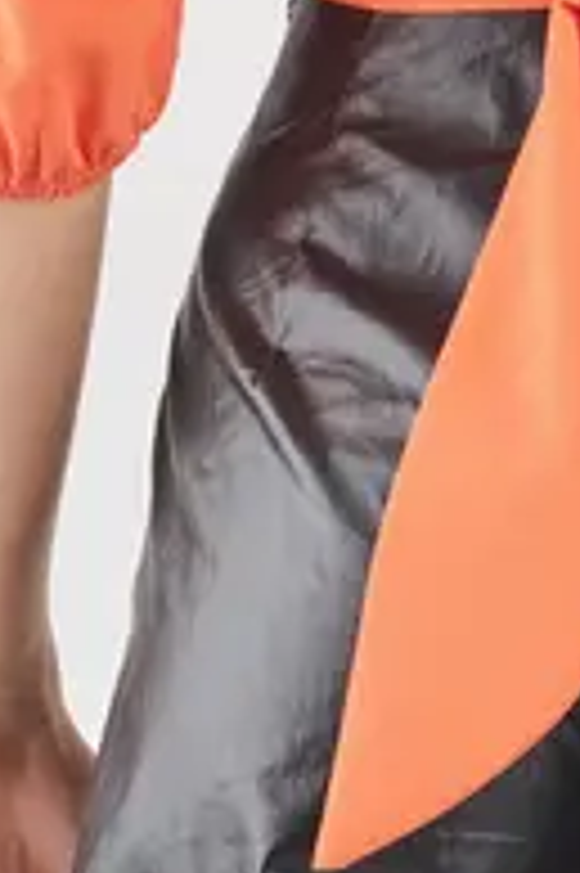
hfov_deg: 3.5
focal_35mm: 394
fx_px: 9538
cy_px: -220
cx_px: 668
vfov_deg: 5.2
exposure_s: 1/160
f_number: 11
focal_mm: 85
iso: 100
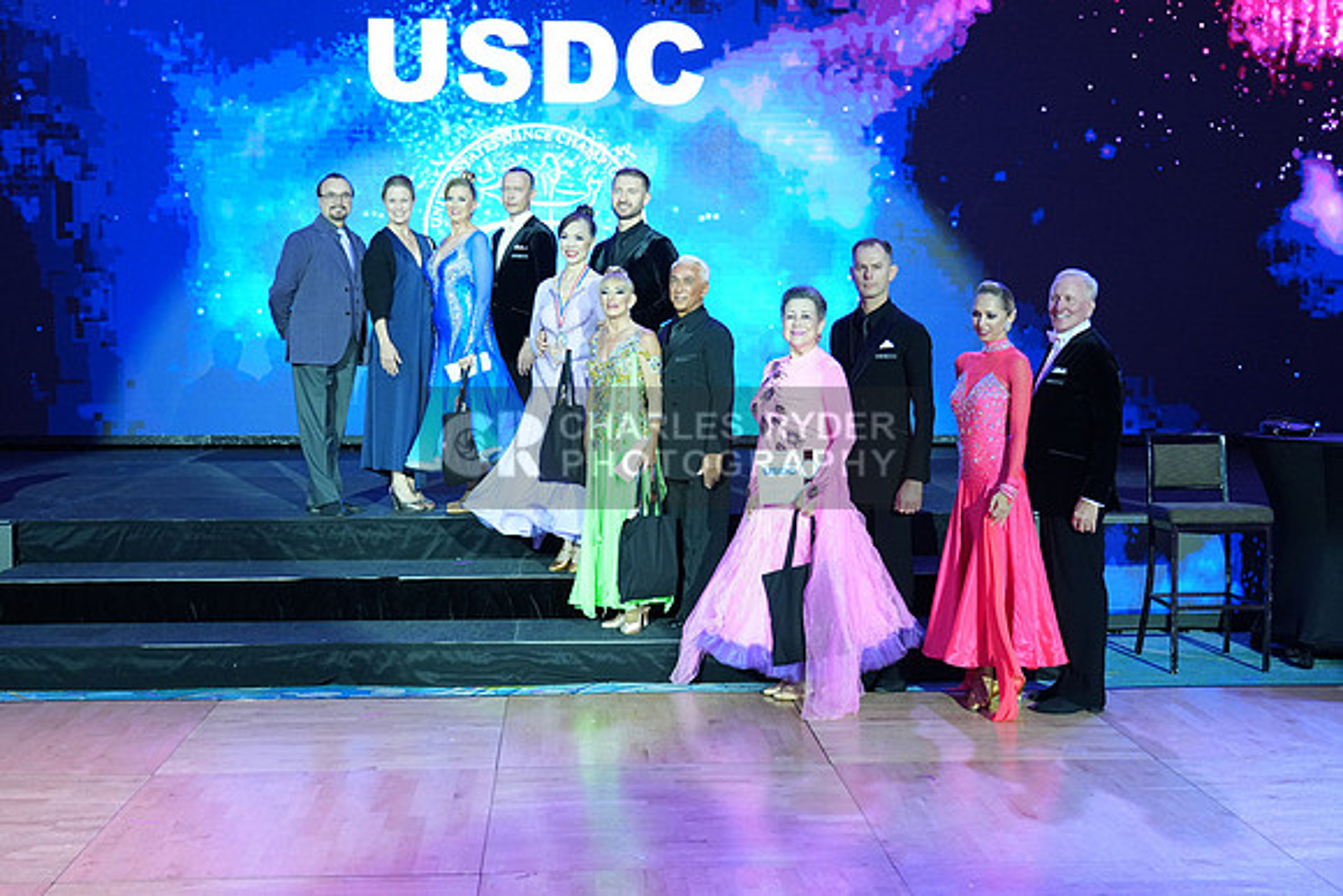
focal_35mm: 44
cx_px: 672
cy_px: 448
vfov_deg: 30.5
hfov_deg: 44.5
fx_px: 1642
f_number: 4
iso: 2500
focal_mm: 44
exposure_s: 1/200
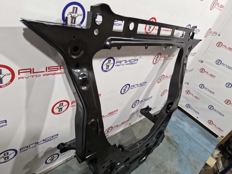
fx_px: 154
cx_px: 116
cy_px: 87
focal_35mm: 23
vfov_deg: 58.9
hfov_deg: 73.9
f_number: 1.8
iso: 320
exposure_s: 1/100
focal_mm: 5.54
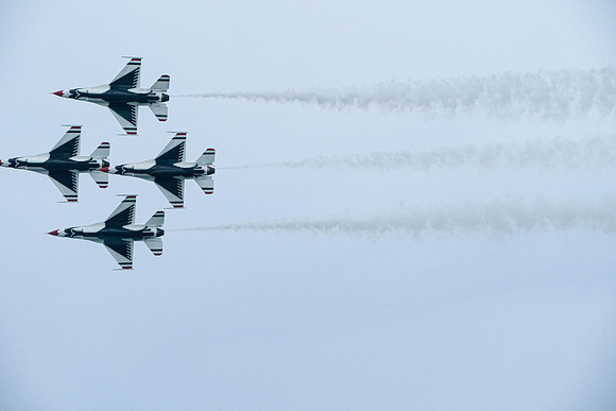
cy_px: 206
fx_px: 6846
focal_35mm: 400
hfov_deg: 5.2
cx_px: 308
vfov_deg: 3.4
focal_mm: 400
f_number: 25
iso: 640
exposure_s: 1/1600
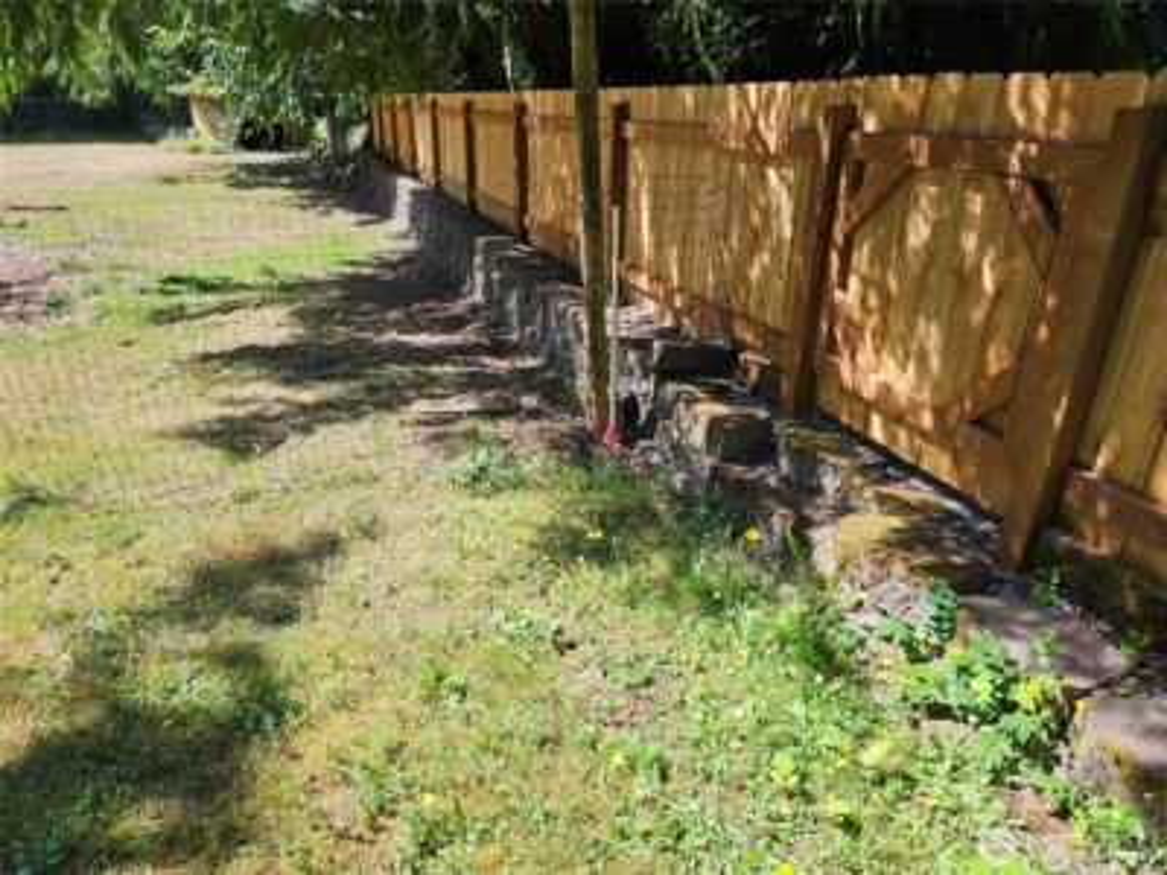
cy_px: 438
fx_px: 775
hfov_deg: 73.9
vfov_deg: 58.9
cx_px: 584
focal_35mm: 23
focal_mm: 5.4
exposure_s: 1/551
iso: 25
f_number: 1.8
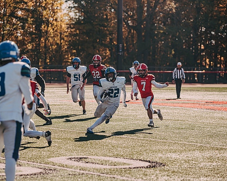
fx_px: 974
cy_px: 90
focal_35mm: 145
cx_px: 102
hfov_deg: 13.3
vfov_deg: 10.7
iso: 250
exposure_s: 1/2500
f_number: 3.2
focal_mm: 125
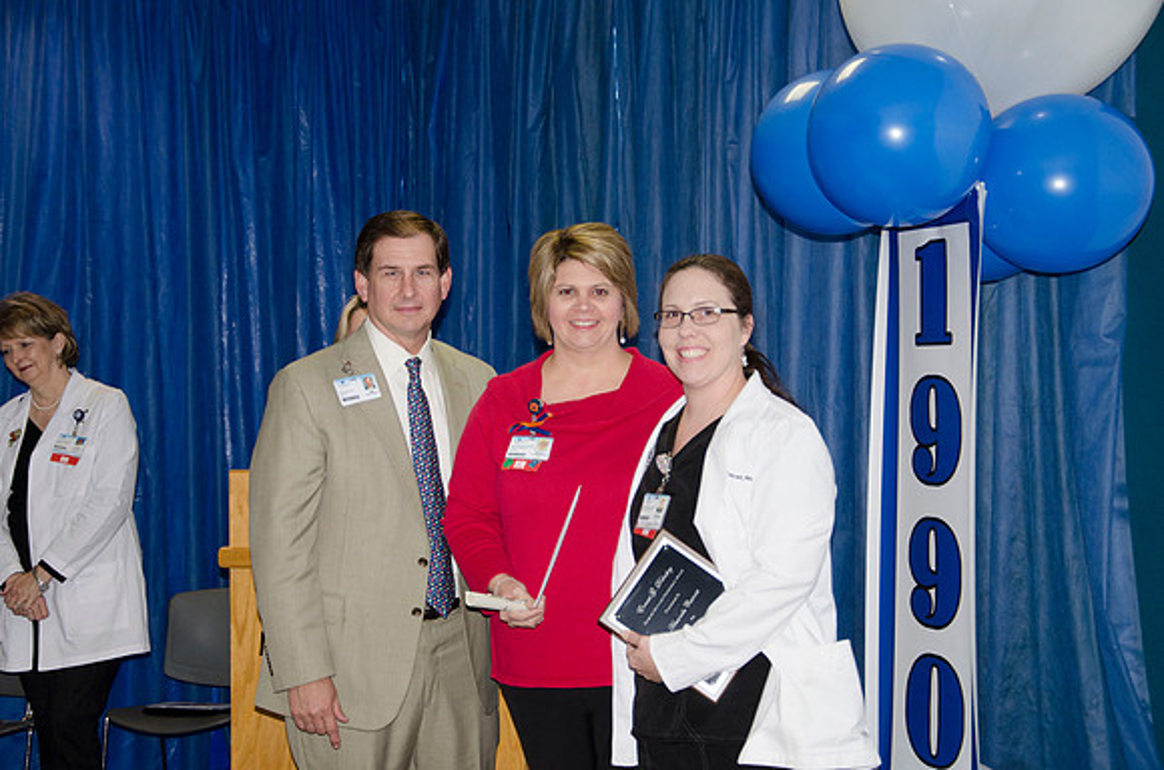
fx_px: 2323
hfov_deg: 28.1
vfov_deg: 18.8
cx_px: 582
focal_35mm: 72
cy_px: 385
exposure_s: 1/60
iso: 400
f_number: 4.8
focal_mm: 48
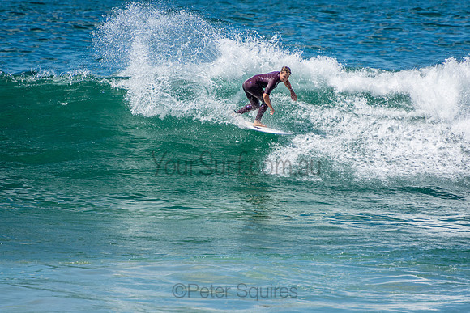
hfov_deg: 3.4
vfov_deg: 2.3
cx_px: 235
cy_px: 156
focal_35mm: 600
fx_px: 7835
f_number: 5.6
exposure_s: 1/2000
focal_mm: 400
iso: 400
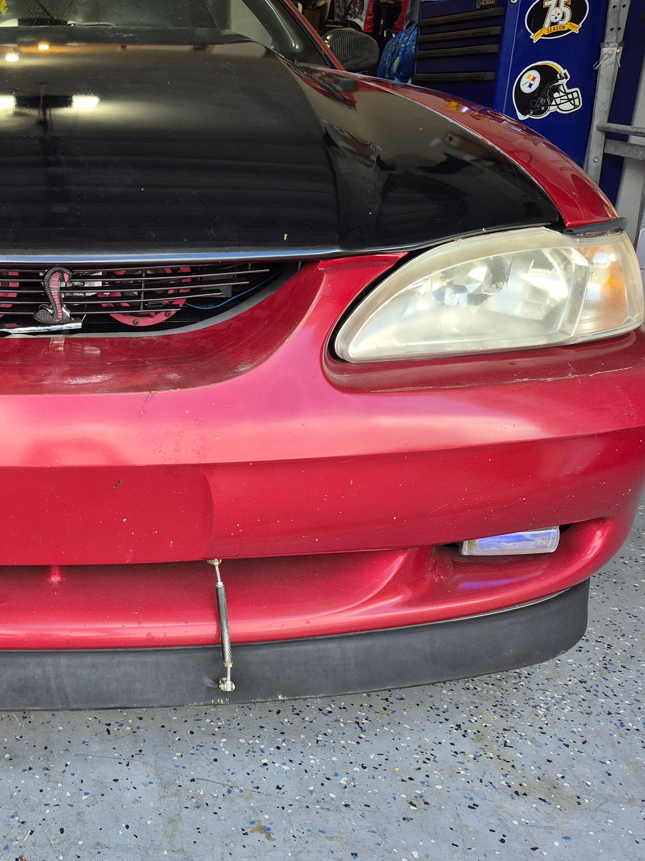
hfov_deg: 36.7
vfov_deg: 51.3
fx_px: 894
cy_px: 417
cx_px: 41
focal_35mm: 36
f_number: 1.8
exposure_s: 1/120
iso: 32
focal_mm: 5.4
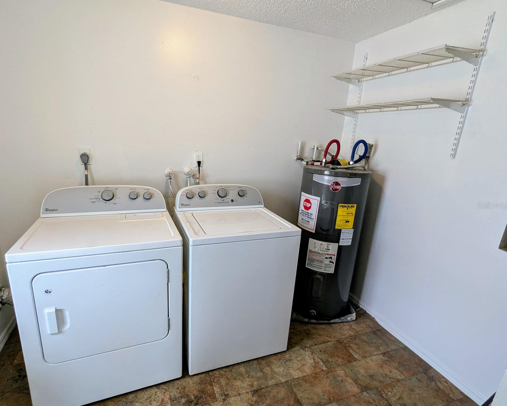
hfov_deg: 89.5
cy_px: 206
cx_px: 234
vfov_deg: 77.0
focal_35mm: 17
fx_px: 255
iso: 60
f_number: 2.2
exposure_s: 1/30
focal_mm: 2.35
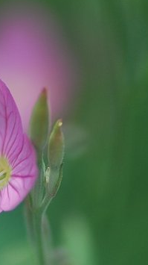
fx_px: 2854
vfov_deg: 5.3
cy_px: 134
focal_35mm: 408
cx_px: -6
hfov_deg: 3.0
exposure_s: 1/1250
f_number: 3.8
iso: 200
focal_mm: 90
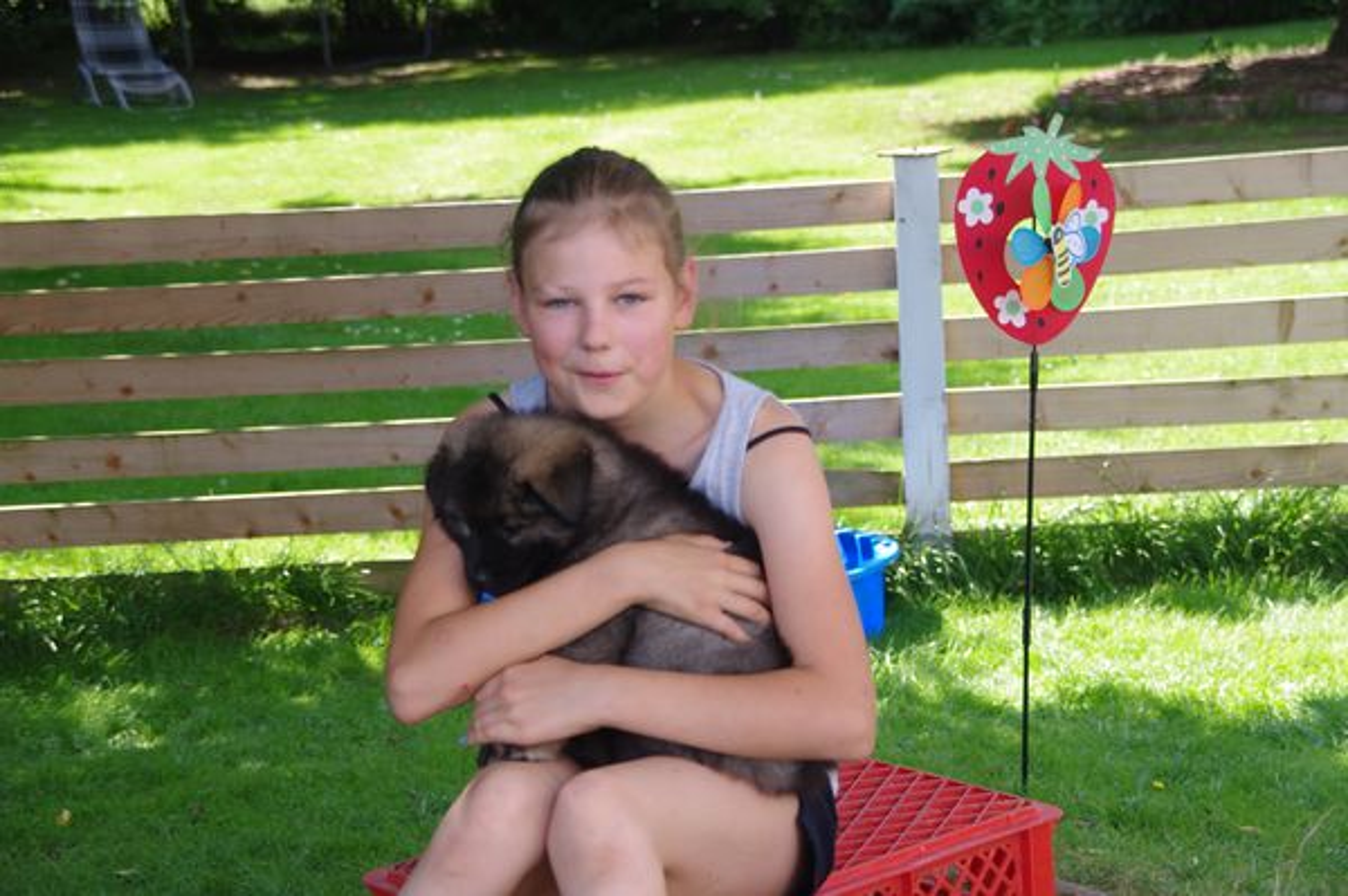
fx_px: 2956
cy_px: 448
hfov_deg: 25.7
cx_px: 674
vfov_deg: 17.2
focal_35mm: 79
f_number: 4.5
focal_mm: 53
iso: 100
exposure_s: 1/100
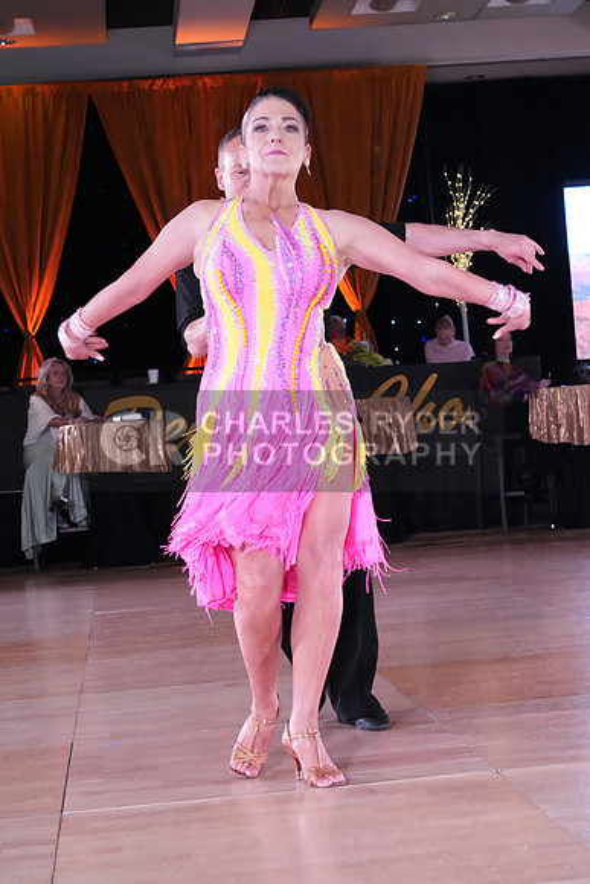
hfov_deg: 19.7
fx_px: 1695
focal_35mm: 69
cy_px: 442
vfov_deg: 29.2
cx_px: 295
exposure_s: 1/250
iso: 10000
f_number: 9
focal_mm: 69
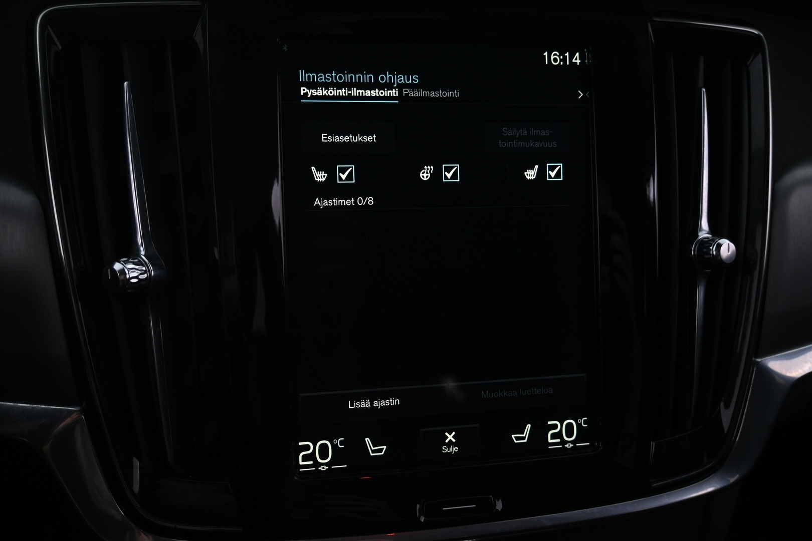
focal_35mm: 32
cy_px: 270
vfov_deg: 41.7
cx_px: 406
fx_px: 710
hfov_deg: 59.5
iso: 1000
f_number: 4
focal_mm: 21
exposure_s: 1/30
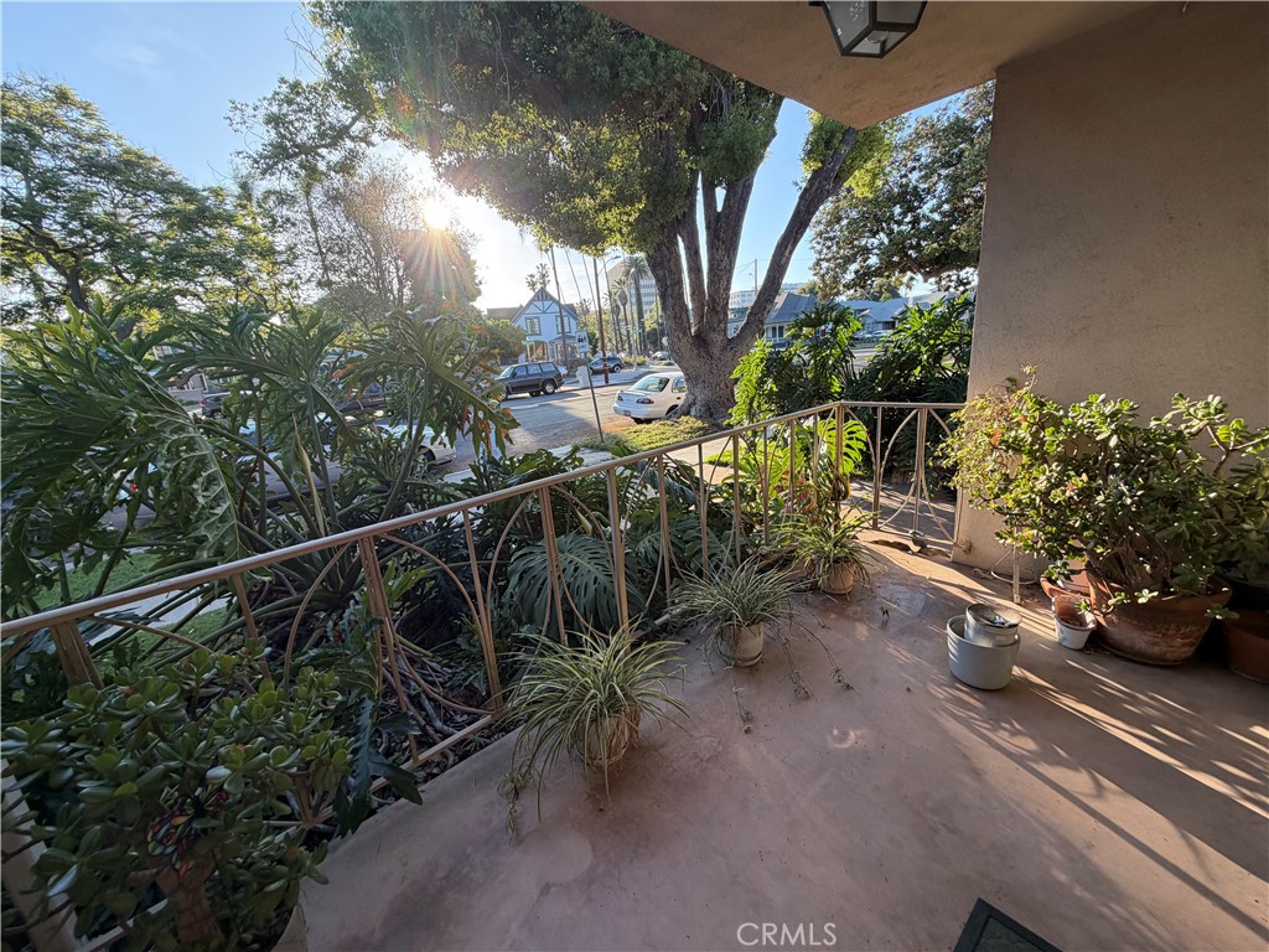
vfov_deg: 85.7
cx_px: 634
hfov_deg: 102.1
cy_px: 476
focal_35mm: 14
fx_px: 513
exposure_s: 1/155
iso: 50
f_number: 2.2
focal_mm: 2.22
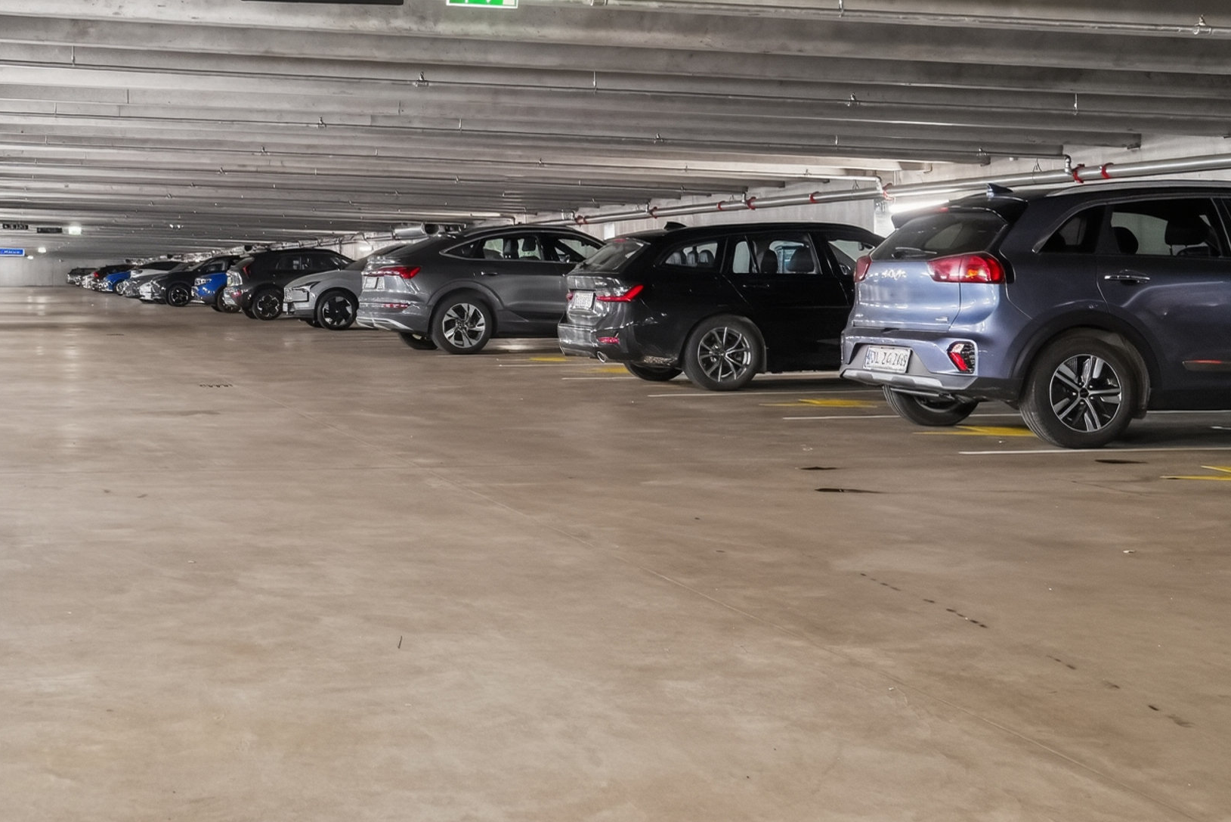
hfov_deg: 35.5
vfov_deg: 24.6
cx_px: 323
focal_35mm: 55
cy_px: 319
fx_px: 1881
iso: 2000
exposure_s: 1/8
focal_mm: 35
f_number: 7.1
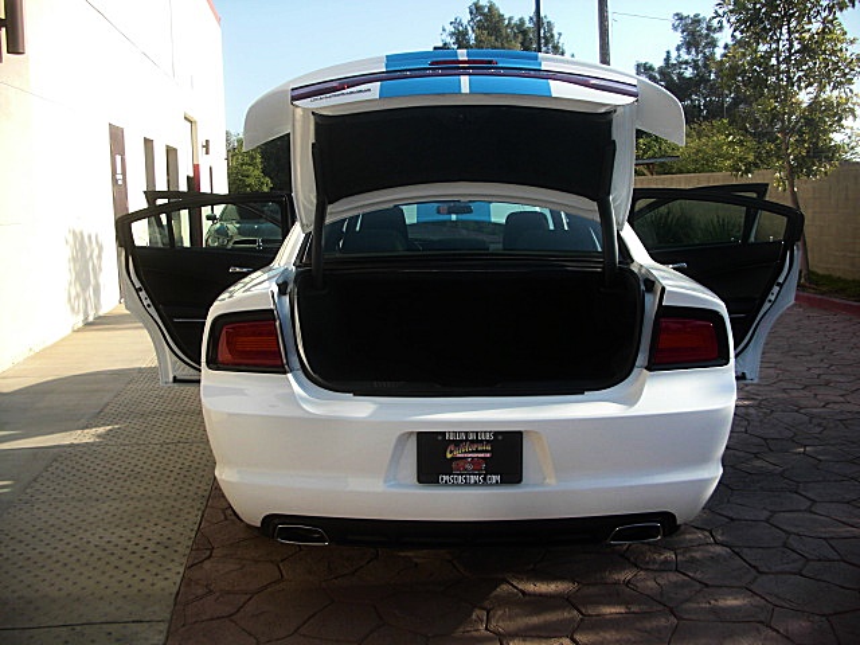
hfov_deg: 51.4
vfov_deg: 39.7
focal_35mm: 36
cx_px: 430
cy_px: 322
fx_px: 894
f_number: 2.8
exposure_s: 1/400
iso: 50
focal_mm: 6.3
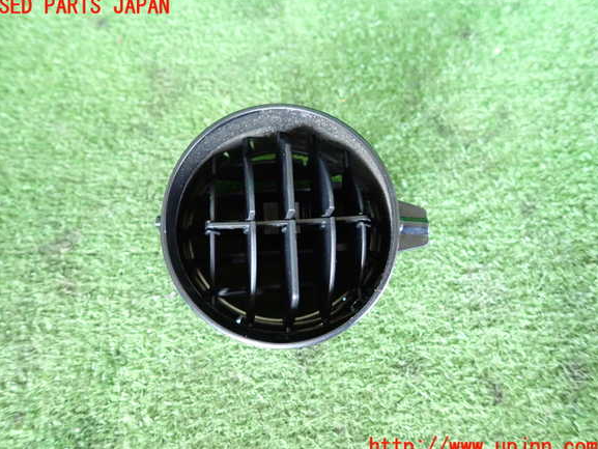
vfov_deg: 53.1
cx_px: 292
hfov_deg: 67.3
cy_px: 227
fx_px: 449
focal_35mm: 26
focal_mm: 4.5
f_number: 2
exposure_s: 1/80
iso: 800
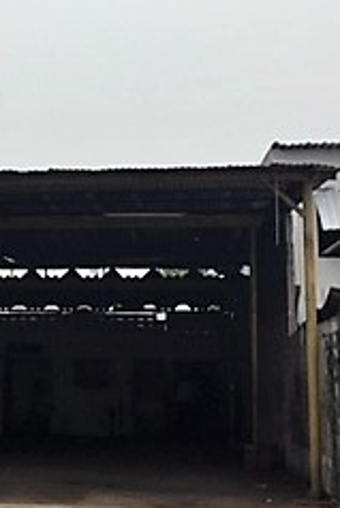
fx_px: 1146
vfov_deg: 25.0
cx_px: -17
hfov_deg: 16.5
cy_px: 211
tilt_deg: +7.2
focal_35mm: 81
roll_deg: -0.6
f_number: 2.2
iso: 32
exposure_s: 1/1522
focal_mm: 4.15
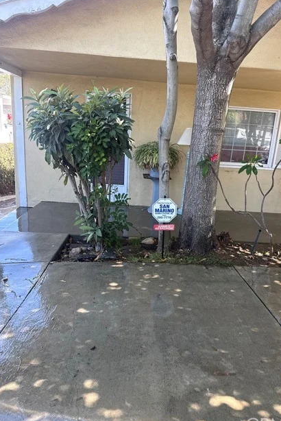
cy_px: 215
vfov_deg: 69.4
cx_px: 159
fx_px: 304
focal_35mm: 26
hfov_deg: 49.5
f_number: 1.78
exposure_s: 1/189
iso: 64
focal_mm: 6.76
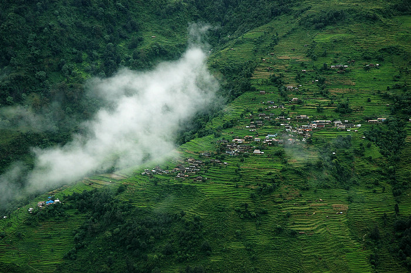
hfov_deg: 26.0
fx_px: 889
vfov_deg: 17.5
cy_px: 136
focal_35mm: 78
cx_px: 206
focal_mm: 52
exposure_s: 1/160
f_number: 8
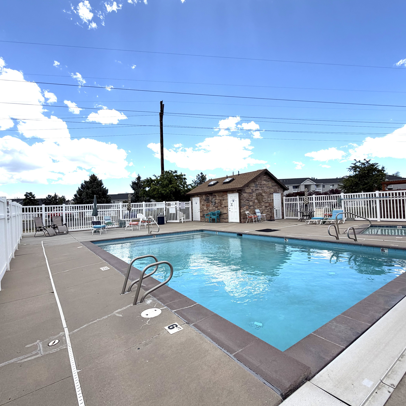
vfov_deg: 84.0
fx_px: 226
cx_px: 189
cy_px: 204
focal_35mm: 17
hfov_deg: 83.8
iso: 20
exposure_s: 1/1033
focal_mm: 2.22
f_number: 2.2
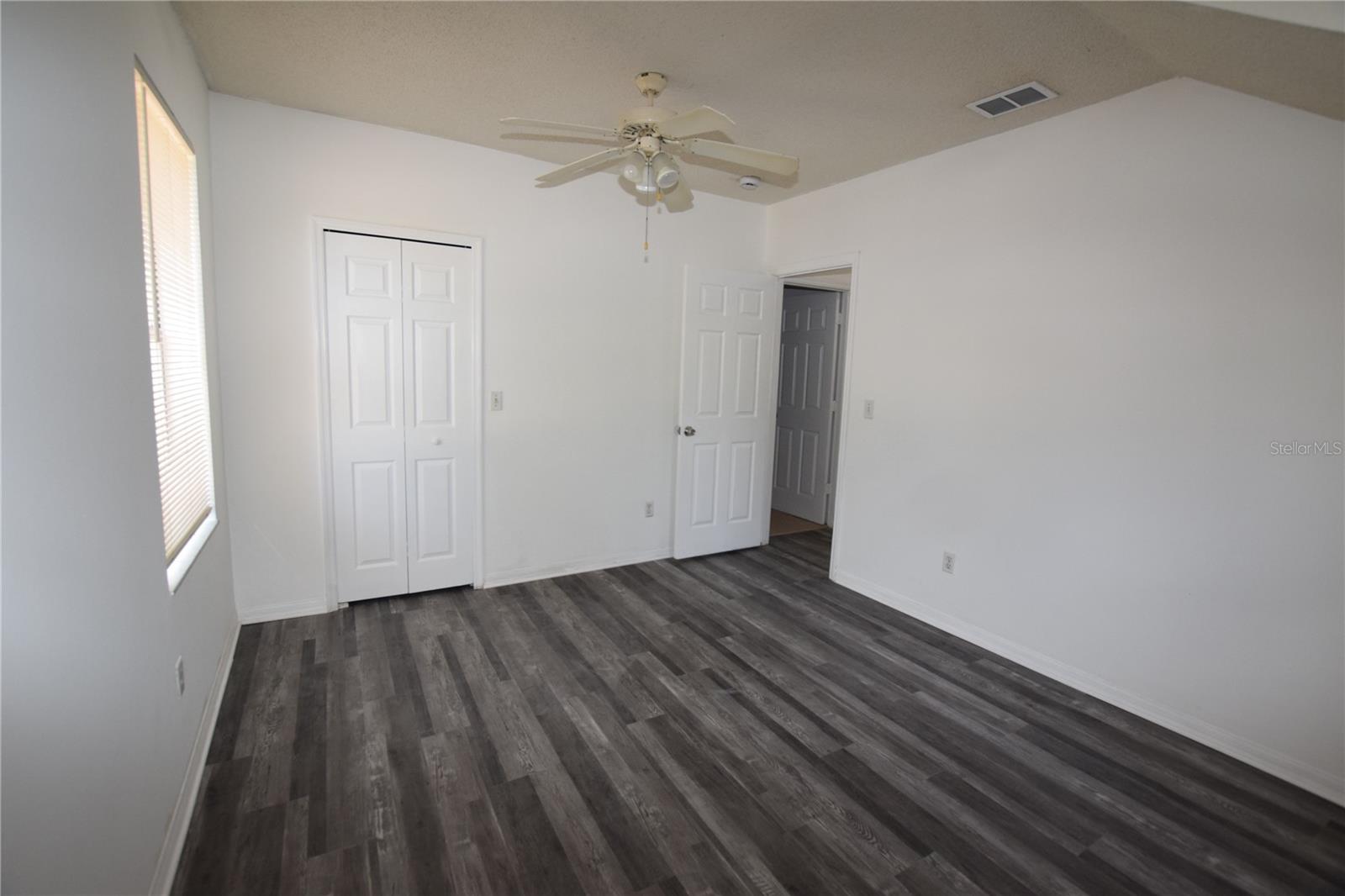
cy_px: 448
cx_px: 672
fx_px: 560
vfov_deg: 77.3
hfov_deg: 100.4
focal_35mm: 15
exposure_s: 1/125
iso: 800
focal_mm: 10
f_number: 5.6
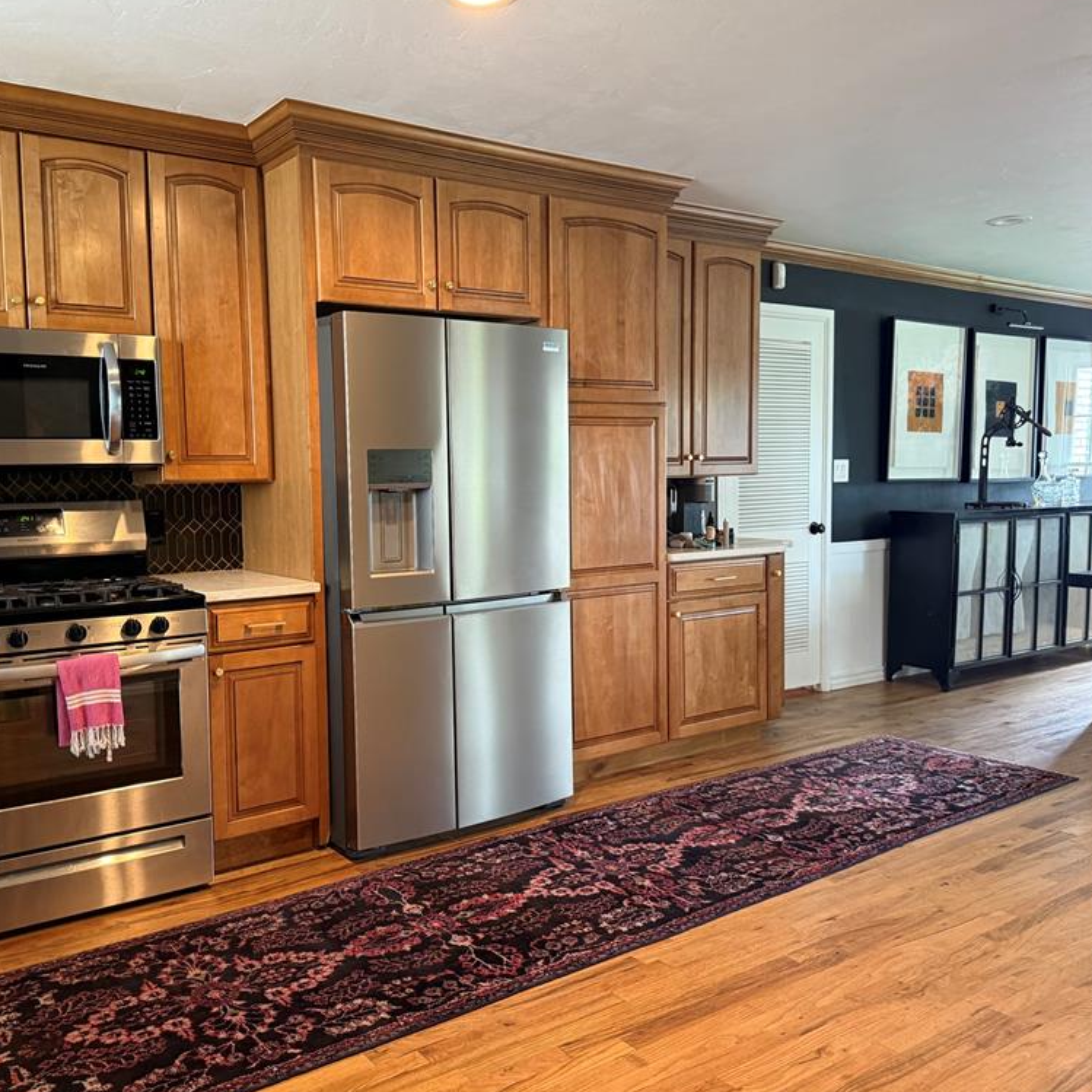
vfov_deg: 55.6
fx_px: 1035
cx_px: 484
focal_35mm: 29
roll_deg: +0.9
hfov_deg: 55.5
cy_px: 544
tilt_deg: -3.2
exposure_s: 1/60
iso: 400
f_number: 1.78
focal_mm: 6.76
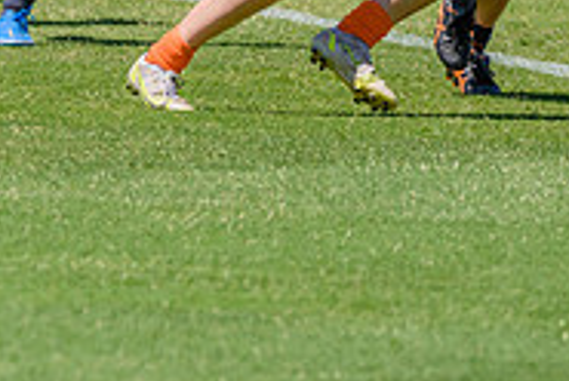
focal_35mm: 1420
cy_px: -165
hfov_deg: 1.5
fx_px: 22480
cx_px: 533
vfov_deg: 1.0
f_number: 11
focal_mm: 420
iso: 800
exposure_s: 1/1600
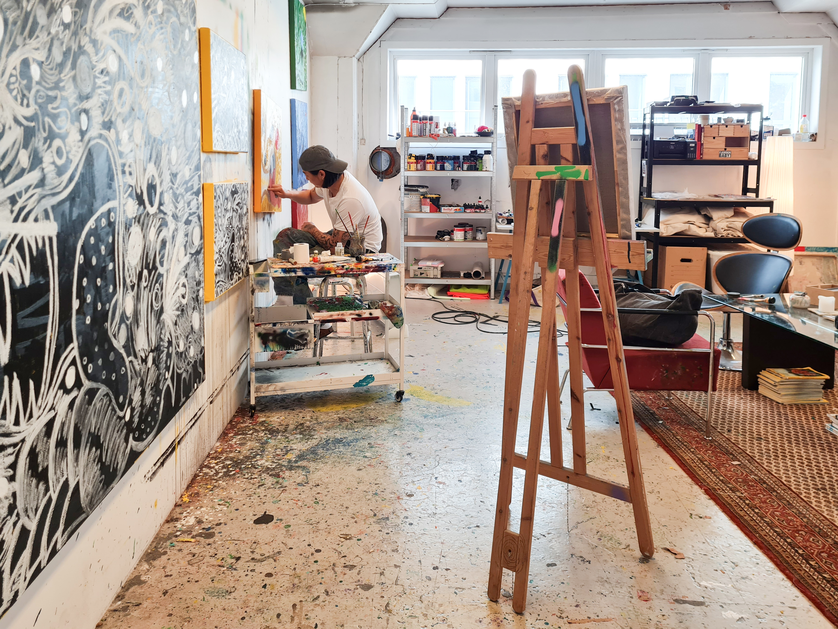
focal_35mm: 26
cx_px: 419
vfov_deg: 53.1
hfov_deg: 67.3
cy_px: 314
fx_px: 629
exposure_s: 1/100
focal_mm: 5.4
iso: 80
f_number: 1.8
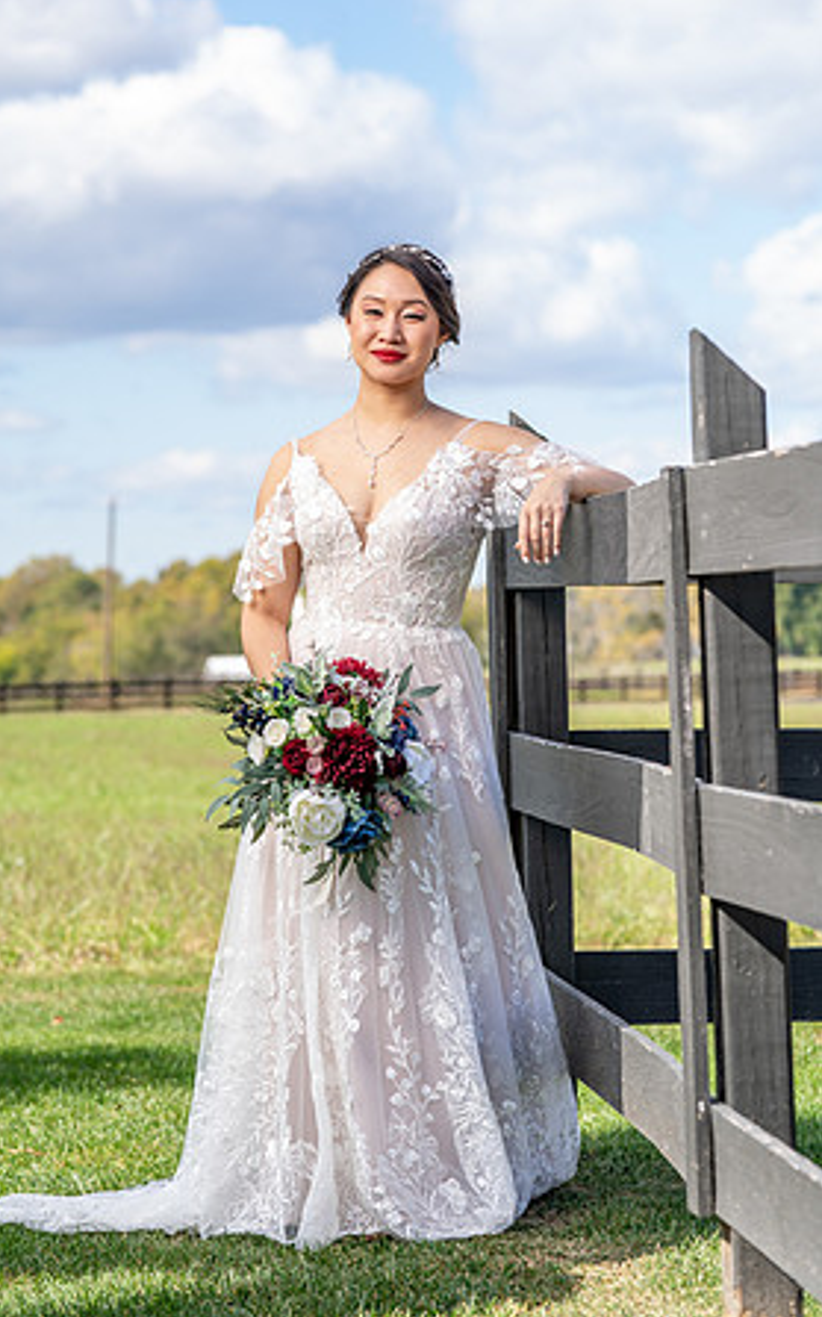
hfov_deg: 11.5
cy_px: 657
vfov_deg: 18.3
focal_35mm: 114
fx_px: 4090
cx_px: 383
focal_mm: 111
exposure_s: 1/200
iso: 64
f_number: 5.6
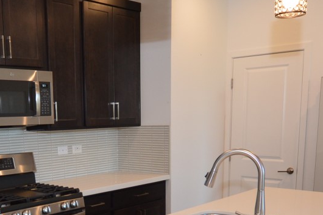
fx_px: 412
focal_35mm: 46
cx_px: 83
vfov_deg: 27.5
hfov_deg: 41.6
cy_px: 216
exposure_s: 1/100
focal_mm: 10
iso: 400
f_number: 5
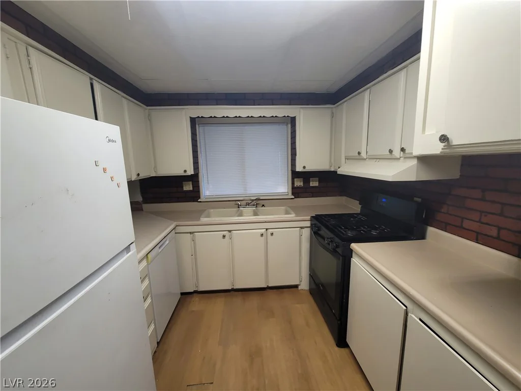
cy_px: 196
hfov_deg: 106.2
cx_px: 260
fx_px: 196
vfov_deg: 89.9
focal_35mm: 13
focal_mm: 2.2
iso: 64
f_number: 2.2
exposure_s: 1/60
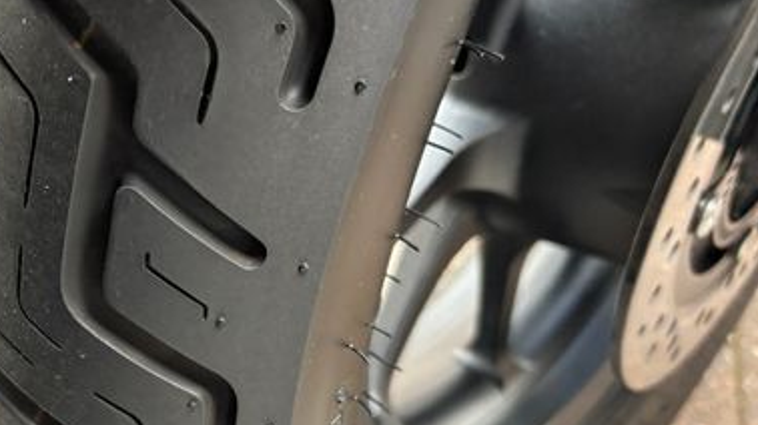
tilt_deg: -57.1
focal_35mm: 48
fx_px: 964
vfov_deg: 24.8
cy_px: 241
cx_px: 132
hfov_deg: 40.8
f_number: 1.6
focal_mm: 5.96
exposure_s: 1/121
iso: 125
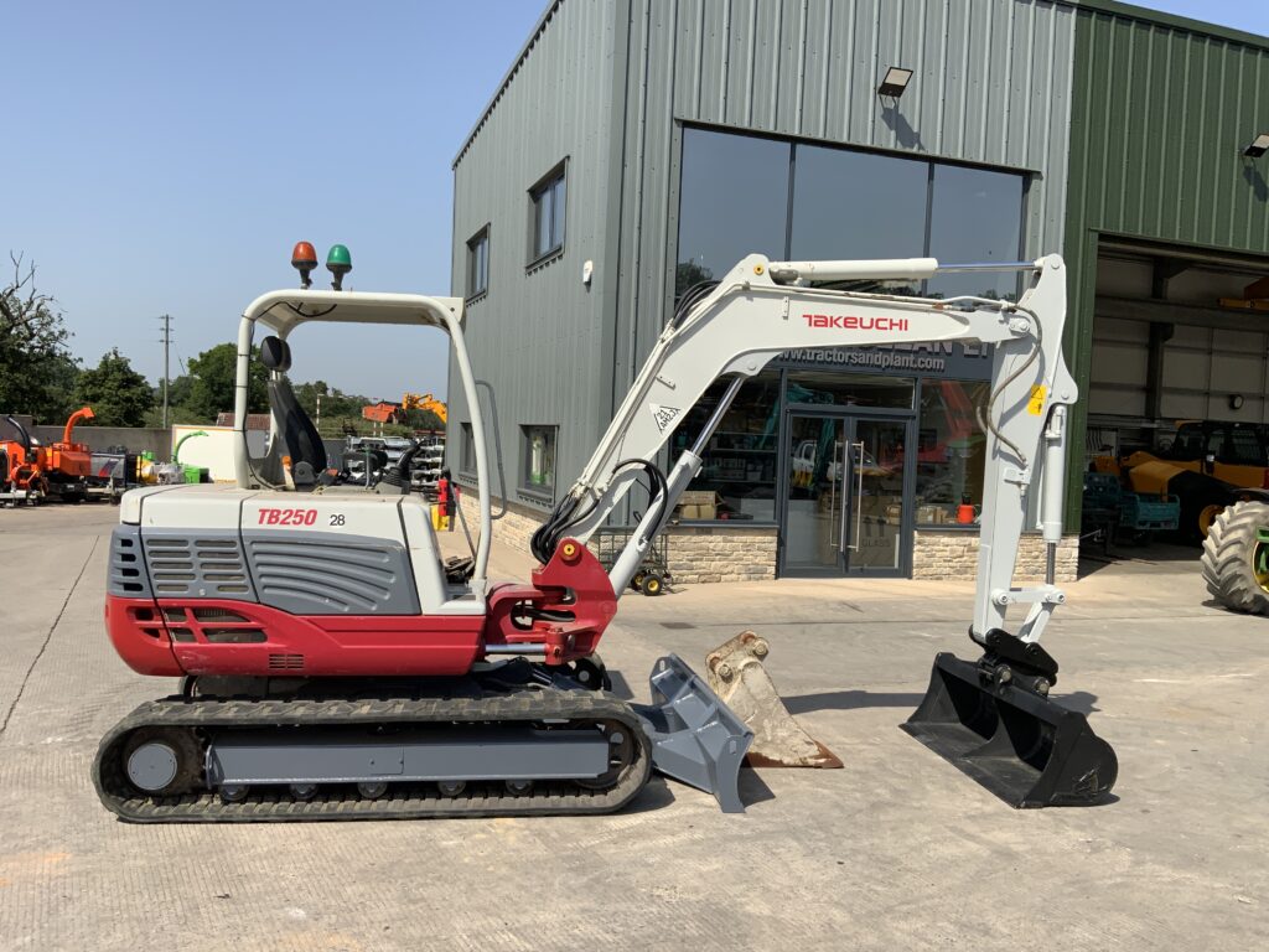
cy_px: 476
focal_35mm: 29
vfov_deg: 48.2
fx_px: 1063
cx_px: 634
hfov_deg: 61.7
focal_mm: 3
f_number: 1.8
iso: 20
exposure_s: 1/2141
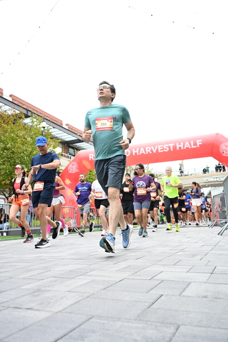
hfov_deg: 42.3
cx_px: 114
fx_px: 294
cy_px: 171
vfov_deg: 60.3
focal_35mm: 31
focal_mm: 31
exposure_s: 1/640
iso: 2000
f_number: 4
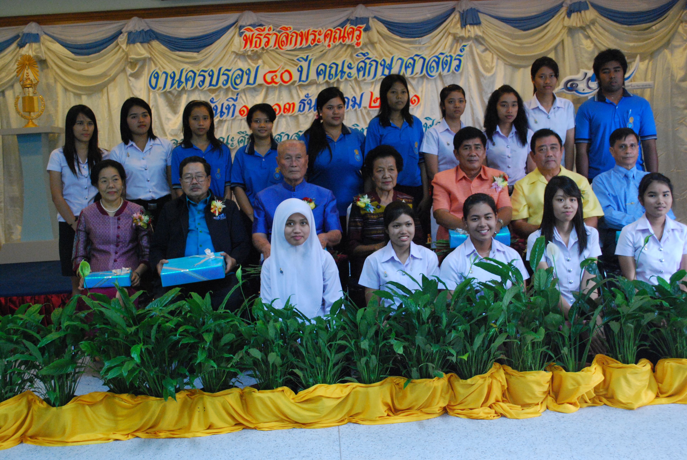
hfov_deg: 44.9
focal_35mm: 44
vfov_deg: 30.9
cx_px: 344
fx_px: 831
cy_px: 230
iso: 1600
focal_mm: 29
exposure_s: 1/25
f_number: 5.6
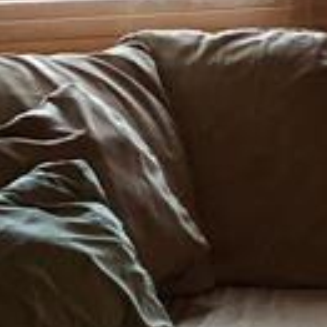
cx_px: 594
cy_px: 105
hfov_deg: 8.4
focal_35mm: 201
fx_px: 2148
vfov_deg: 8.7
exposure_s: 1/6
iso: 80
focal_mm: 3.99
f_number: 1.8
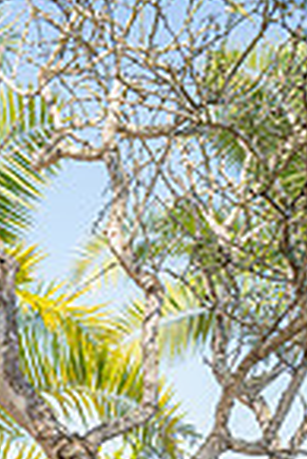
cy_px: 677
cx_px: -108
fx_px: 1046
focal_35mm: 82
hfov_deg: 15.7
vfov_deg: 21.1
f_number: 5
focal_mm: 26.5
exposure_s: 1/200
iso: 200
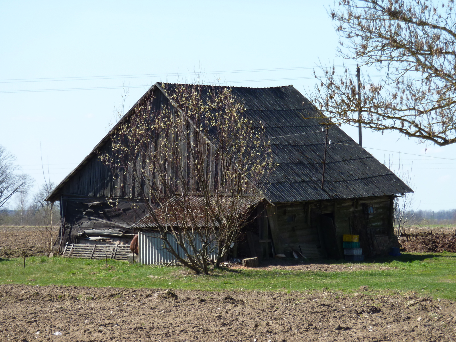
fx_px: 2766
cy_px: 171
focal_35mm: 210
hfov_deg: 9.4
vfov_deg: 7.1
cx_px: 228
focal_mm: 34.4
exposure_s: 1/320
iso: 80
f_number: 4.6
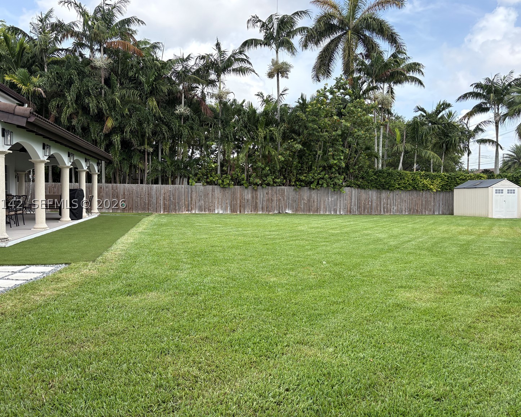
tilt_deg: -1.4
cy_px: 204
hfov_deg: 62.1
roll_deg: +0.2
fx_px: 432
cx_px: 236
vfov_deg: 51.5
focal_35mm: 28
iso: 64
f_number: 1.6
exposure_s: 1/1287
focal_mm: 5.96
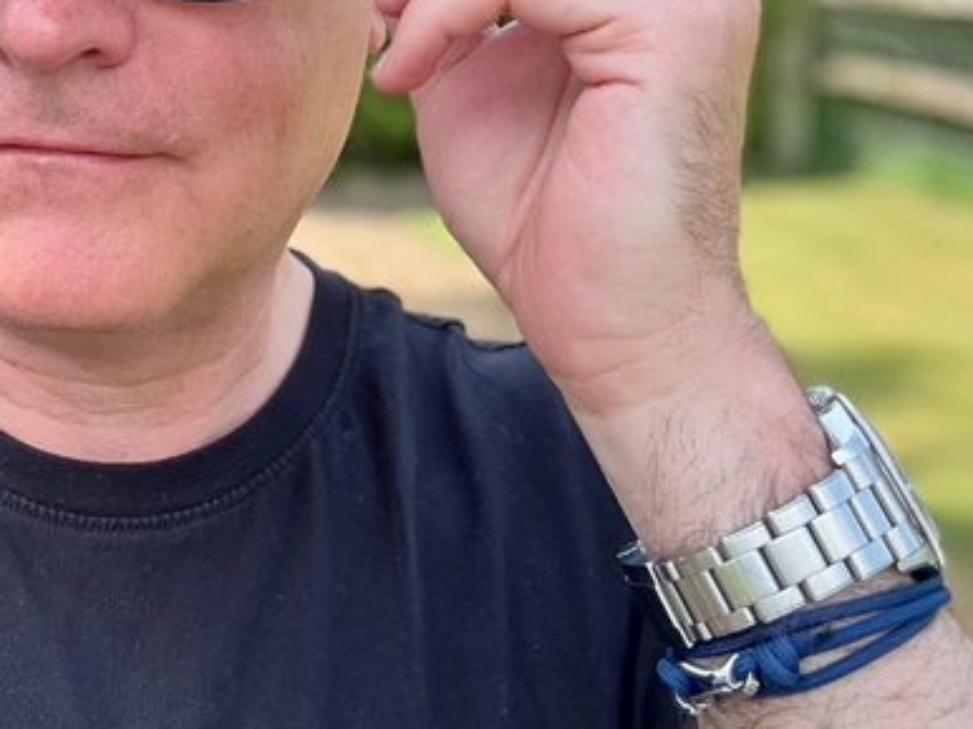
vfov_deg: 25.3
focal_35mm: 56
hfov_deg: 33.7
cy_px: 86
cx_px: 242
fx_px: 1573
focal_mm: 2.69
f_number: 1.9
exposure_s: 1/270
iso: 40
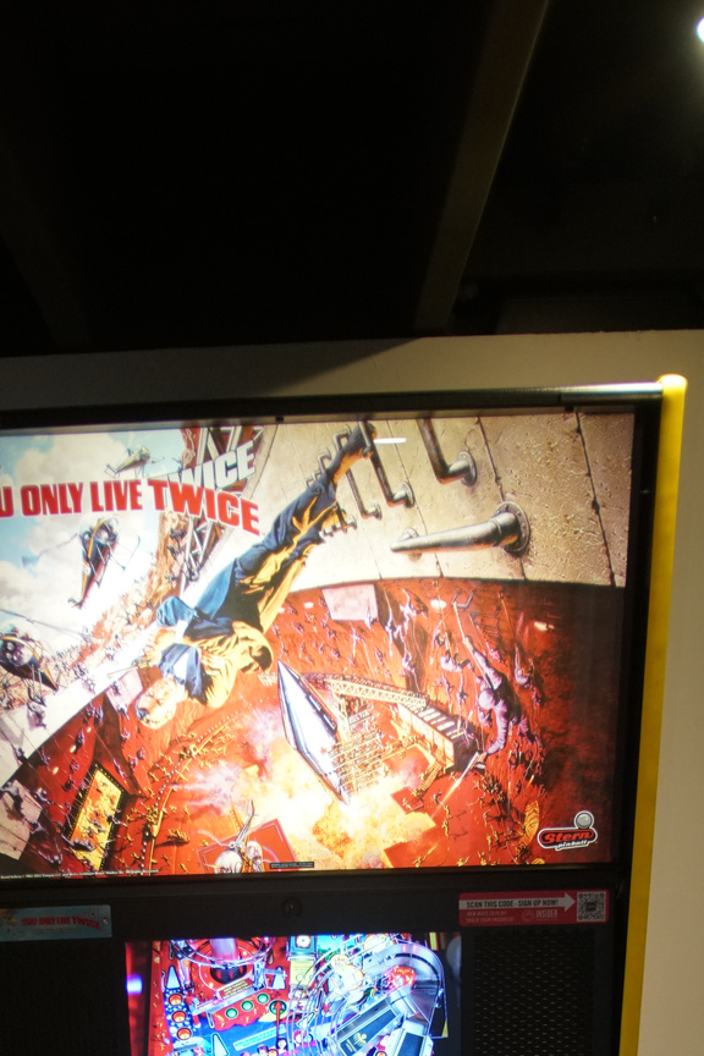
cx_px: 256
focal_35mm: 45
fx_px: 1320
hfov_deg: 29.7
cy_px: 1253
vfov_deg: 35.0
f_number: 3.2
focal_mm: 18
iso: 1600
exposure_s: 1/160
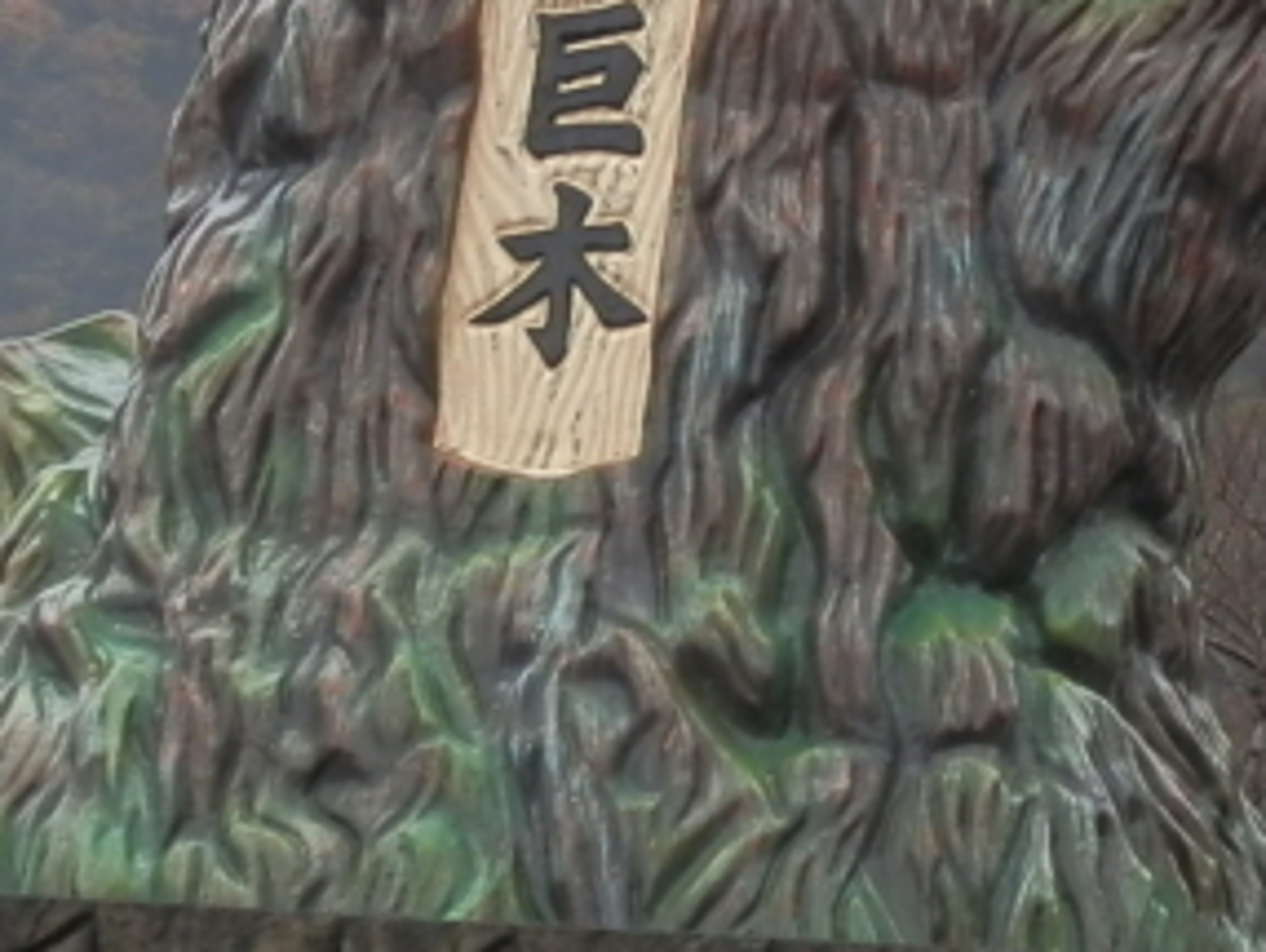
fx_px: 6149
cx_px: 1111
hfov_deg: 11.7
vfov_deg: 8.8
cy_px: 474
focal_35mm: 168
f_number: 3.5
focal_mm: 8.51
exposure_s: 1/125
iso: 64
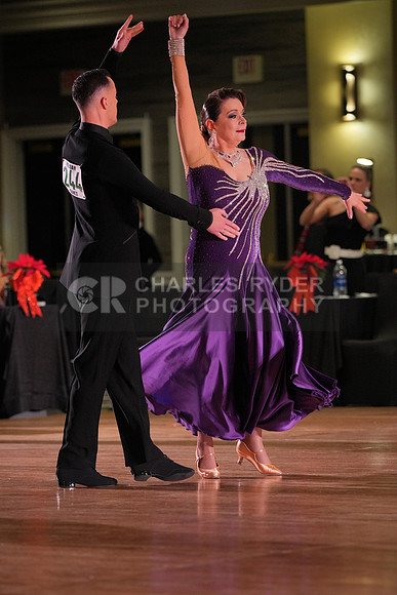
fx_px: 3306
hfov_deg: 6.9
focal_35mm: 200
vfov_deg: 10.3
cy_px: 298
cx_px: 198
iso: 2000
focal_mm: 200
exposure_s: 1/500
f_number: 4
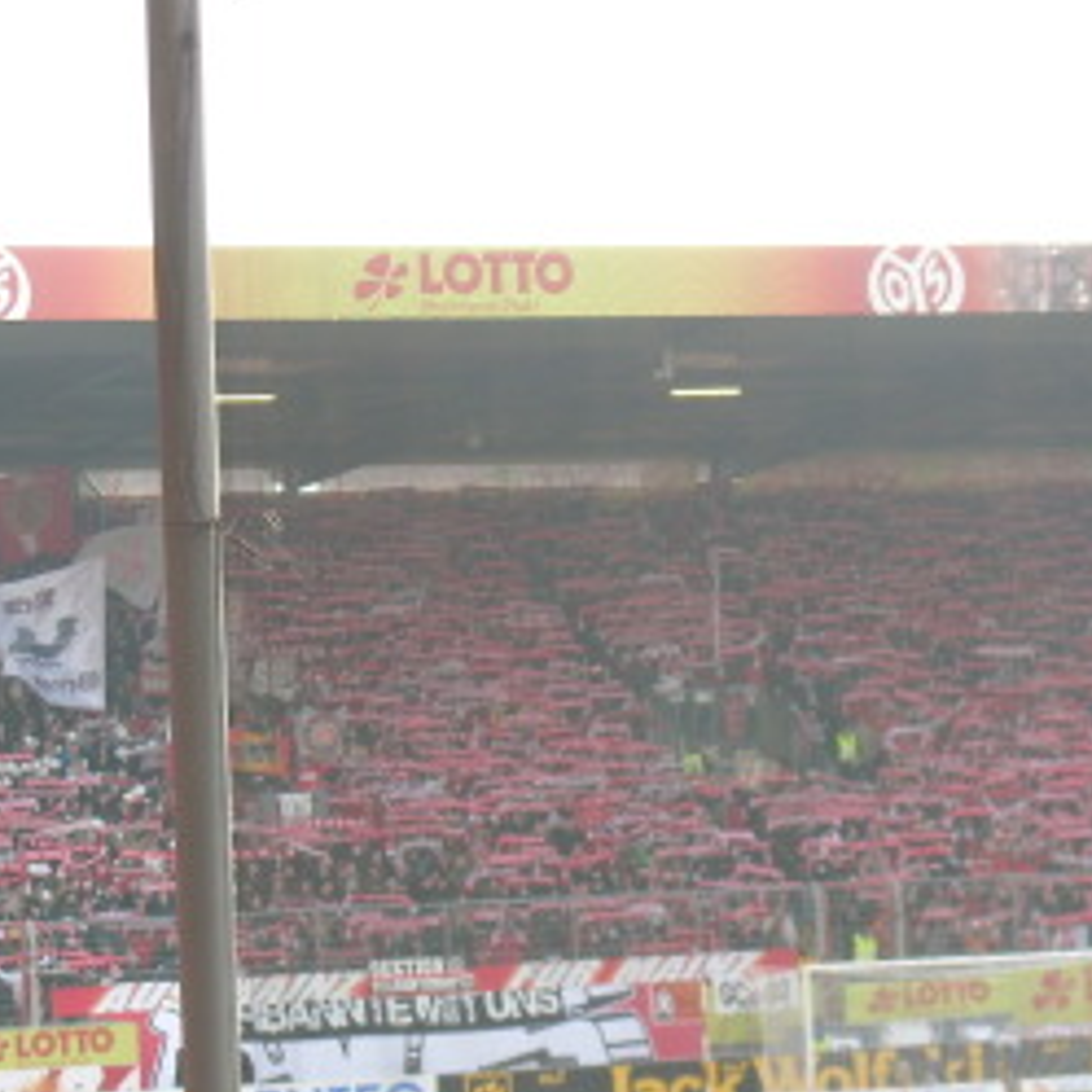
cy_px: 691
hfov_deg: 9.4
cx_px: 517
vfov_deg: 9.4
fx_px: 6638
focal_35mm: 186
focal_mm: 17.1
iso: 64
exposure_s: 1/57
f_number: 4.7
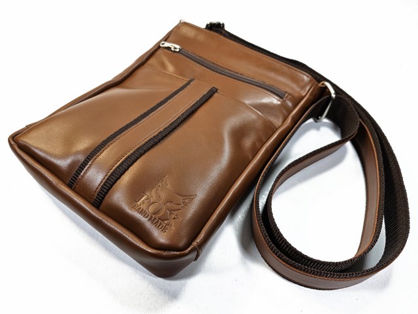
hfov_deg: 73.9
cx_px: 209
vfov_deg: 58.9
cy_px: 157
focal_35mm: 23
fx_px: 278
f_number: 1.7
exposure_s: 1/100
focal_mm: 6.3
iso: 12
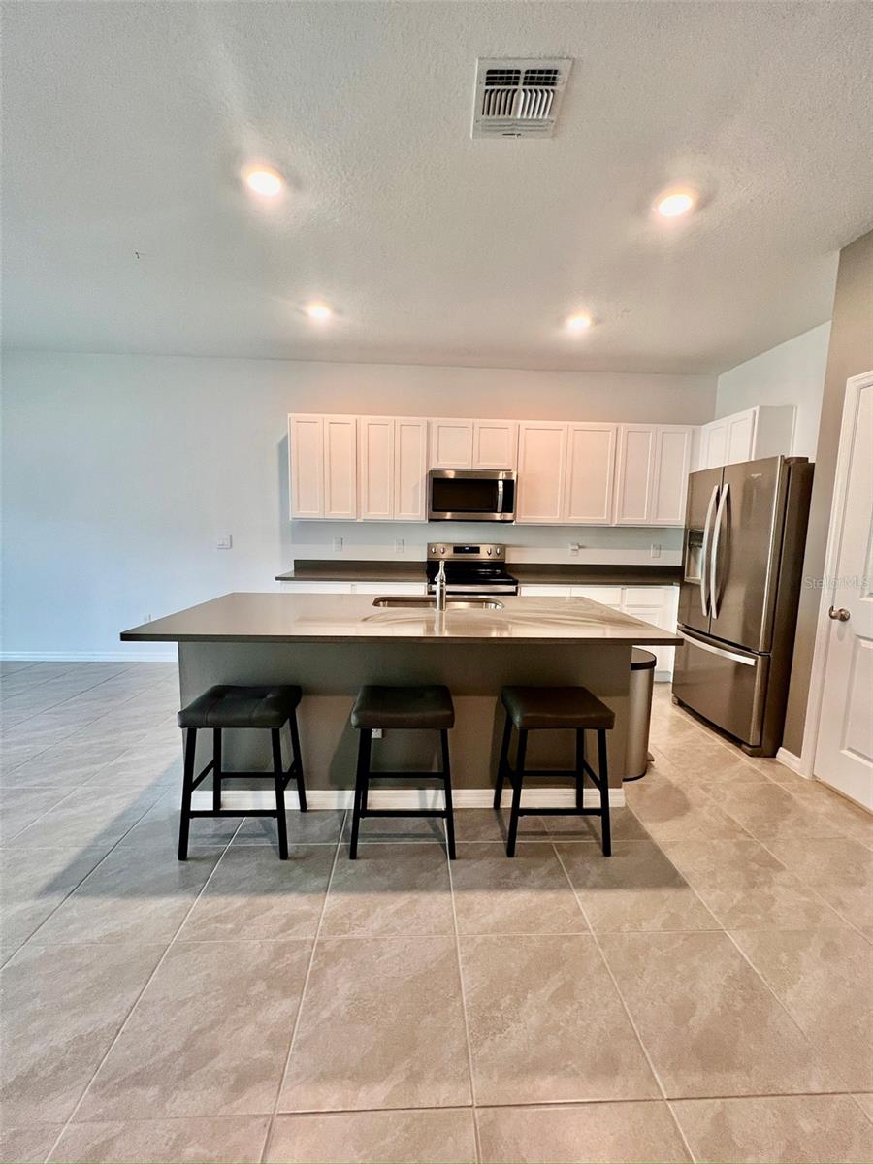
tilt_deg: -5.7
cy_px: 582
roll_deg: -0.6
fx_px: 437
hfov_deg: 89.9
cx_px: 436
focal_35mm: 13
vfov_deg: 106.2
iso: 160
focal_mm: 1.57
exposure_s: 1/60
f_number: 1.8
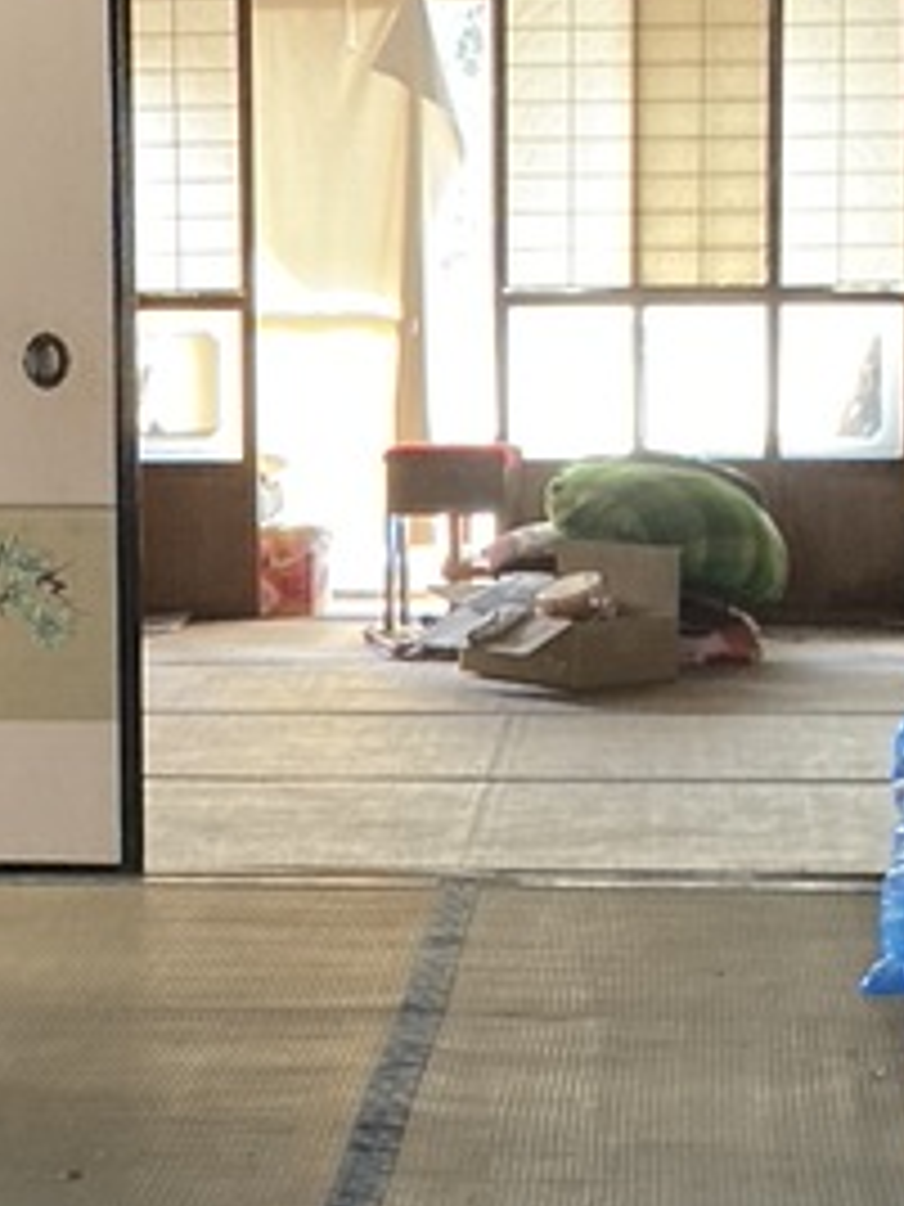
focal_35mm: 107
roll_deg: +0.0
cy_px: 652
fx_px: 3726
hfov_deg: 13.8
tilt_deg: -7.3
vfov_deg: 18.4
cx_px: 243
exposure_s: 1/30
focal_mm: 3.99
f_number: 1.8
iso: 400
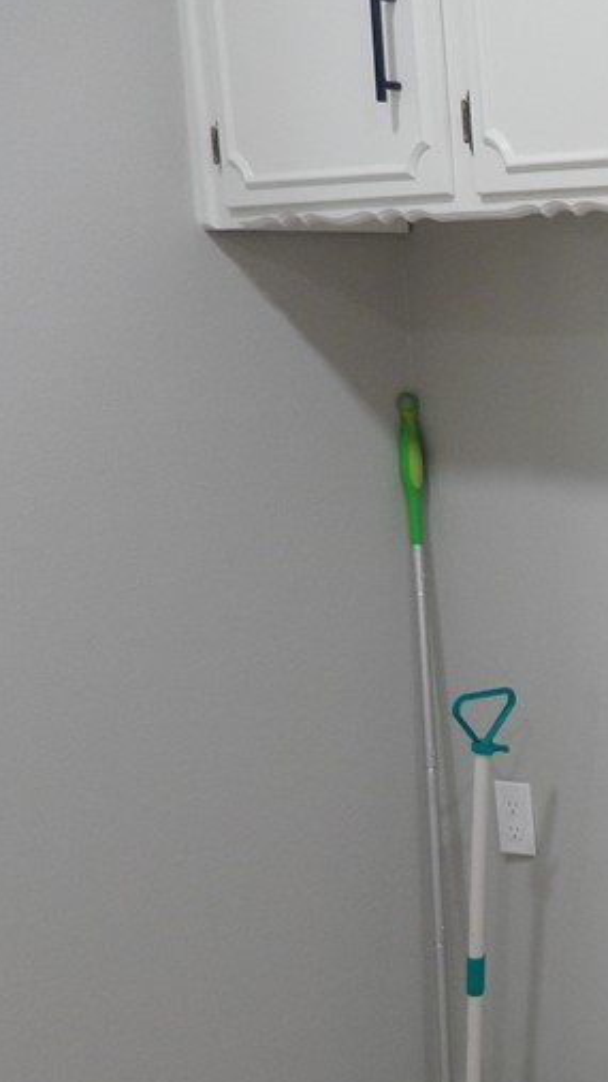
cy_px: 636
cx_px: 905
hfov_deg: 19.2
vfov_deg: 37.7
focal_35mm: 55
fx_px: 1577
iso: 220
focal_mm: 4.5
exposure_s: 1/30
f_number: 3.4
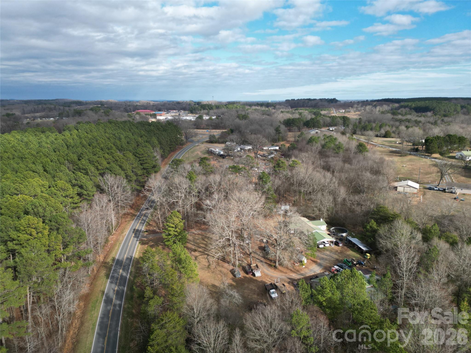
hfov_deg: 71.6
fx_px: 327
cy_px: 176
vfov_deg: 56.8
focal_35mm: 24
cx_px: 236
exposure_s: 1/2000
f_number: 1.7
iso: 130
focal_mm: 6.72
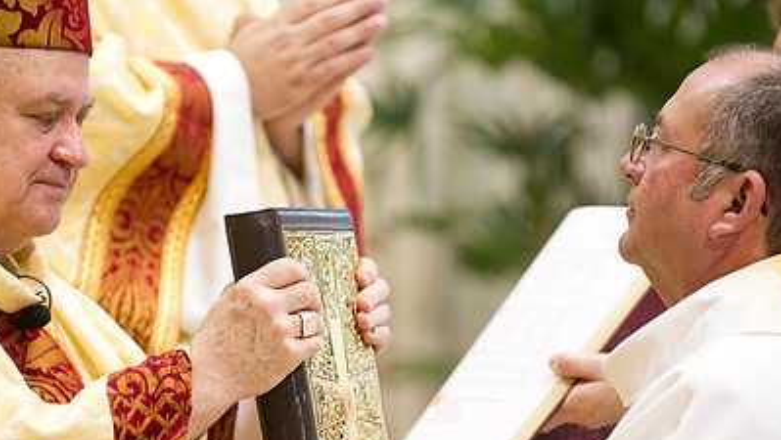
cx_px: 368
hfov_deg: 8.1
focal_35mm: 266
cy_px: 282
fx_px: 5512
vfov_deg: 4.6
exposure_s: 1/100
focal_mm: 175
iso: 2000
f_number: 2.8
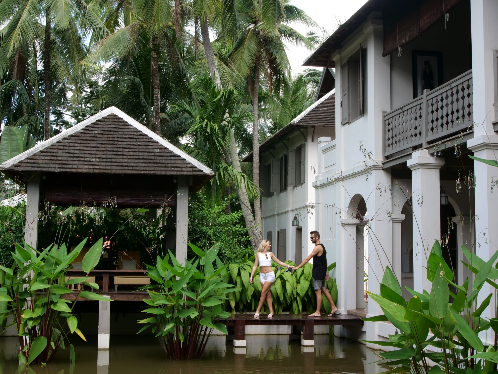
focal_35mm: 50
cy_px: 187
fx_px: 719
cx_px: 249
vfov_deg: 29.1
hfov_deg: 38.2
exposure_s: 1/125
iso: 250
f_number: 9
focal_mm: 25
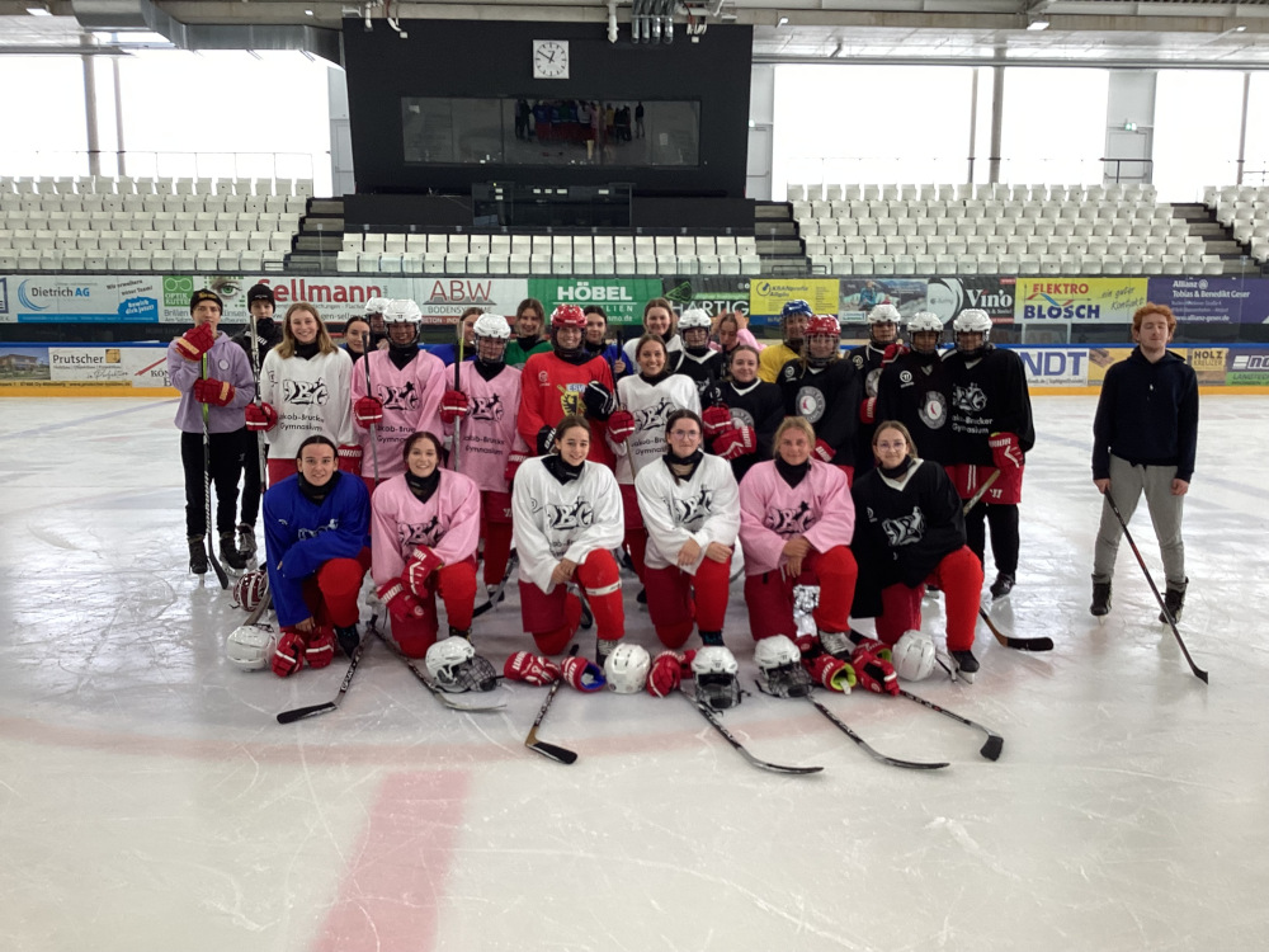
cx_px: 634
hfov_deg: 58.4
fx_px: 1136
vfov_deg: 45.4
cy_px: 476
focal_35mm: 31
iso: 50
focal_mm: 3.3
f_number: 2.4
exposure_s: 1/50
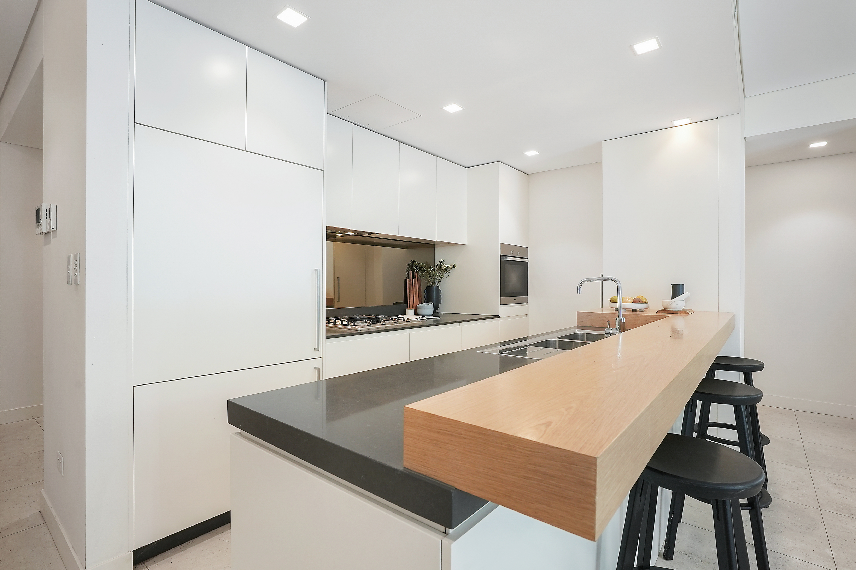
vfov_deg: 70.4
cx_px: 428
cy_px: 285
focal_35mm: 17
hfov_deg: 93.3
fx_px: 404
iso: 800
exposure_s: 1/80
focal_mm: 17
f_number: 10
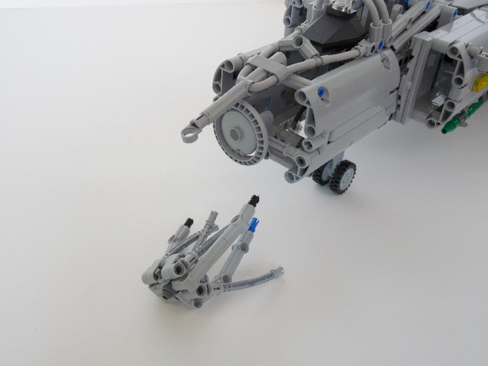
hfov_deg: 50.1
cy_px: 183
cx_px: 244
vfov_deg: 38.7
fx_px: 522
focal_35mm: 37
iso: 100
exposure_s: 1/10
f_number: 3
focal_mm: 6.5
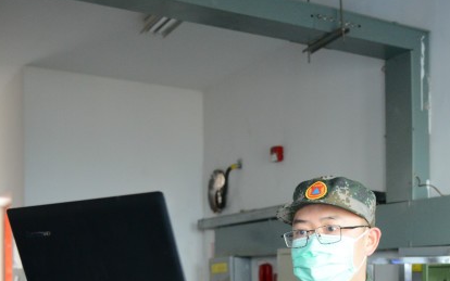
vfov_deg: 20.8
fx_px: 748
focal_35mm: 61
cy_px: 260
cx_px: 371
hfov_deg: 32.4
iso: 2500
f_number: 4
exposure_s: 1/30
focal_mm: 31
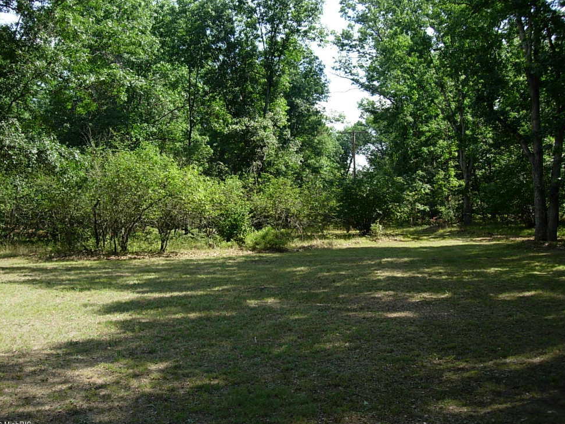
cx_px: 275
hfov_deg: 46.8
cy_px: 218
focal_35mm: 40
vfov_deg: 36.0
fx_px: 653
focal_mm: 7.8
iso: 64
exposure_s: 1/456
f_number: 2.8
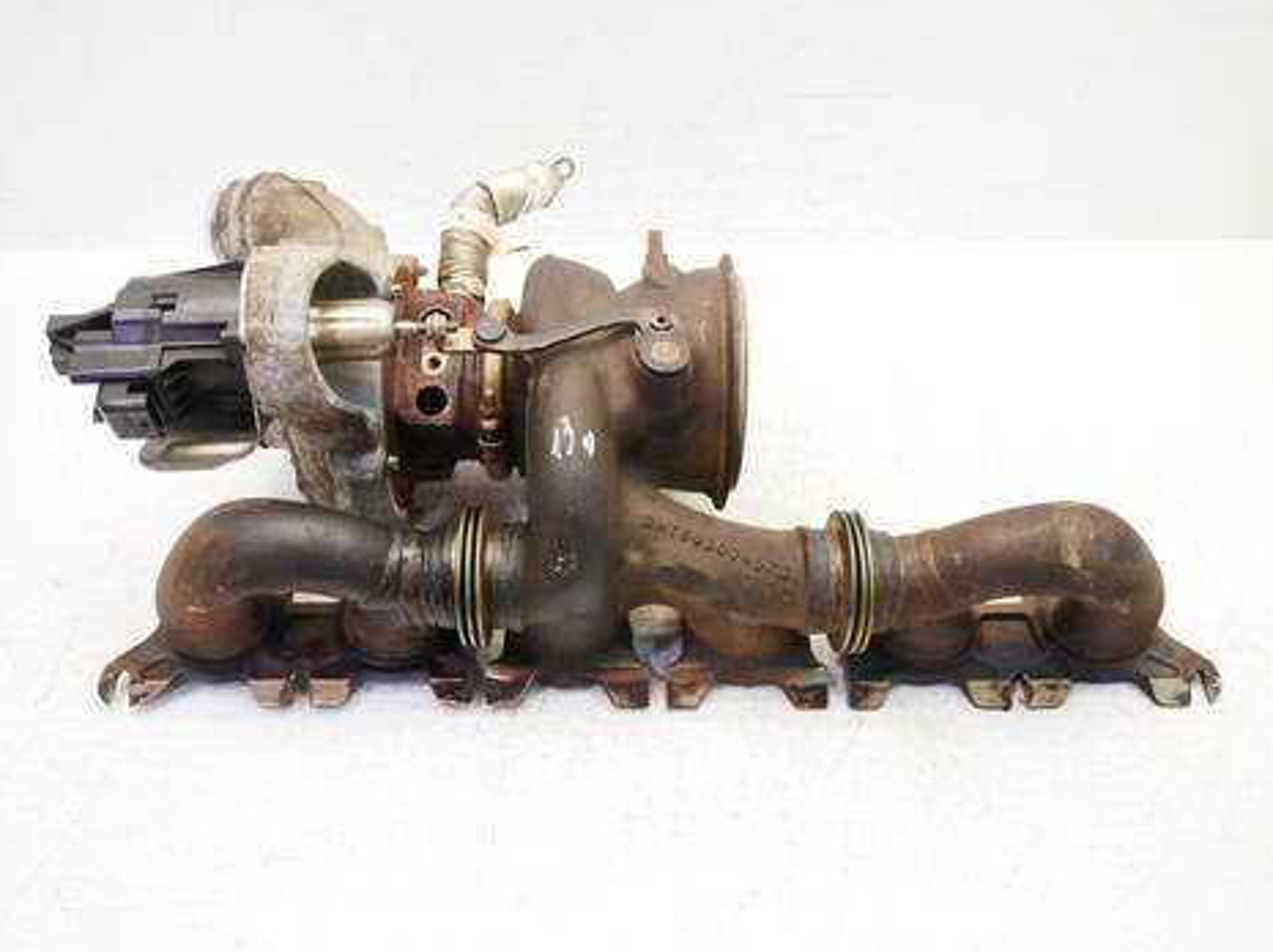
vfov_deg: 45.4
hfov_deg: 58.4
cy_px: 484
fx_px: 1139
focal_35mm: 31
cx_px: 630
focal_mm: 15
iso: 800
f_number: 3.8
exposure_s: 1/60
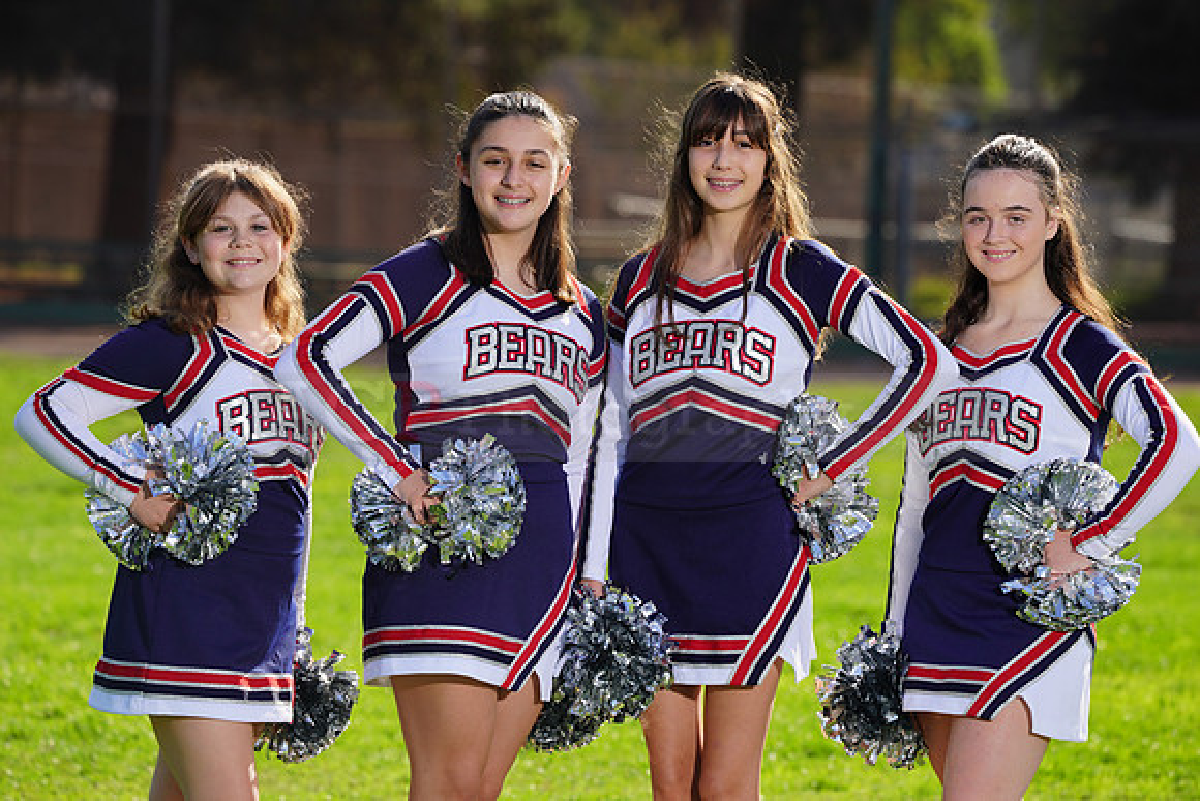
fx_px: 9702
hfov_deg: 7.1
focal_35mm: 291
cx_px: 600
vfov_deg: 4.7
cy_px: 400
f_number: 8
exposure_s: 1/250
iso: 100
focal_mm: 291
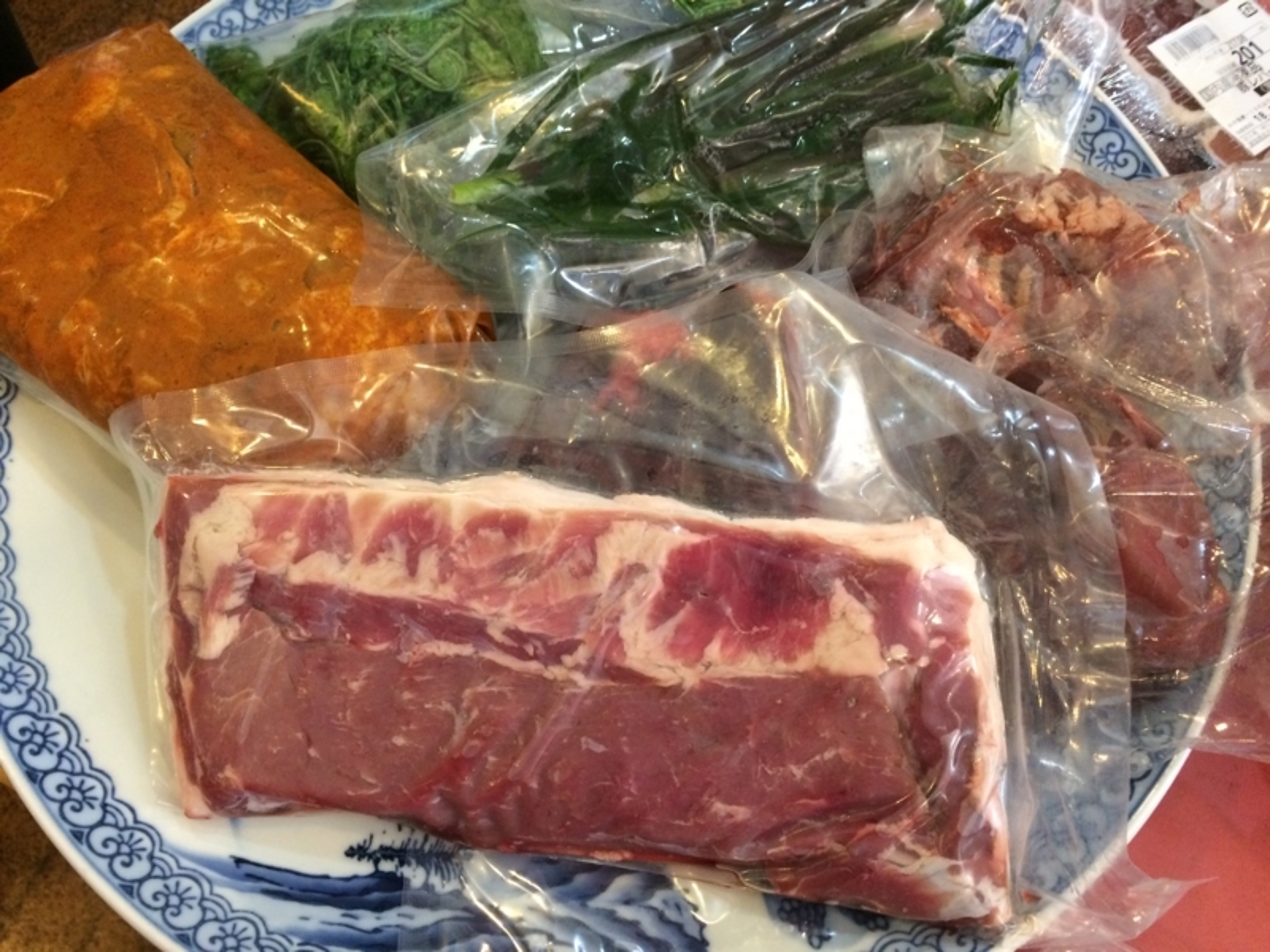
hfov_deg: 61.7
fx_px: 1064
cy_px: 476
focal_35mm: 29
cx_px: 635
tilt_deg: -68.5
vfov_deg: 48.2
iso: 250
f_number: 2.2
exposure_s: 1/30
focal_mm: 4.15
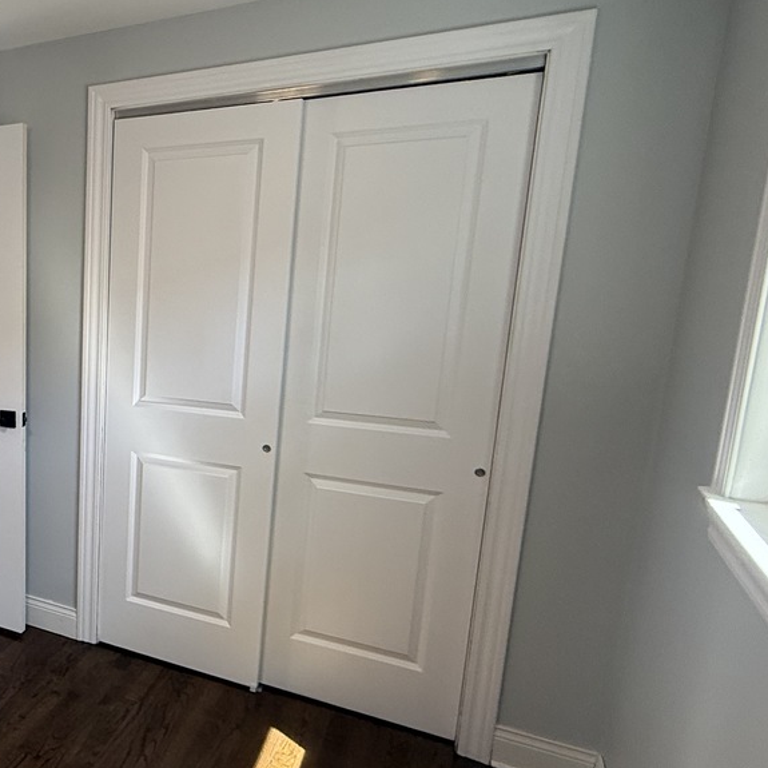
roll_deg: +0.9
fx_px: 778
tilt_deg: -10.2
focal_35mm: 31
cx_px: -84
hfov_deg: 41.4
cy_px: 403
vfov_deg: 52.5
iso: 125
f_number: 2.2
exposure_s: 1/99
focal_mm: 2.22
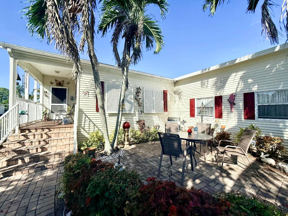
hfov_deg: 102.1
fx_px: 116
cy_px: 108
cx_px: 144
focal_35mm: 14
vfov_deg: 85.7
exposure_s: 1/3289
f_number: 2.2
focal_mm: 2.22
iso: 50
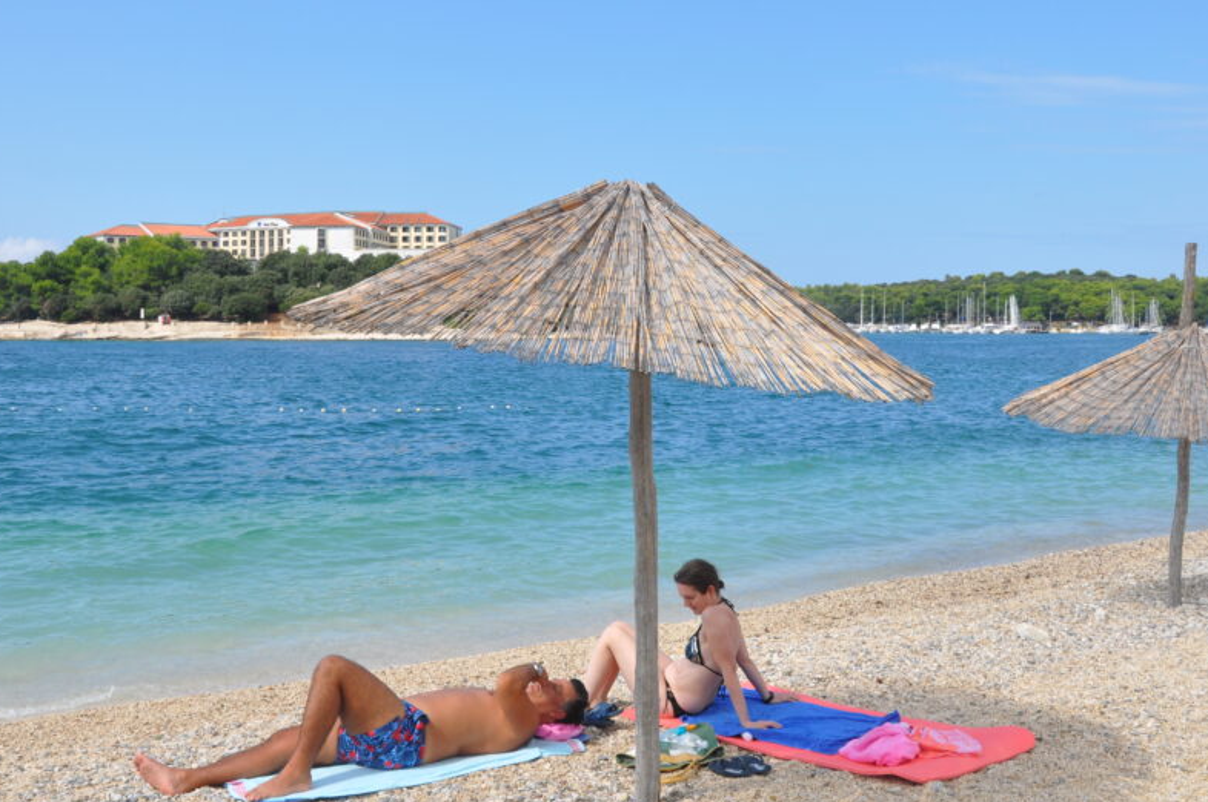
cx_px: 641
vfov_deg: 31.1
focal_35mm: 43
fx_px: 1441
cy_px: 347
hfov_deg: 45.5
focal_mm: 22
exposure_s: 1/200
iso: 200
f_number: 14
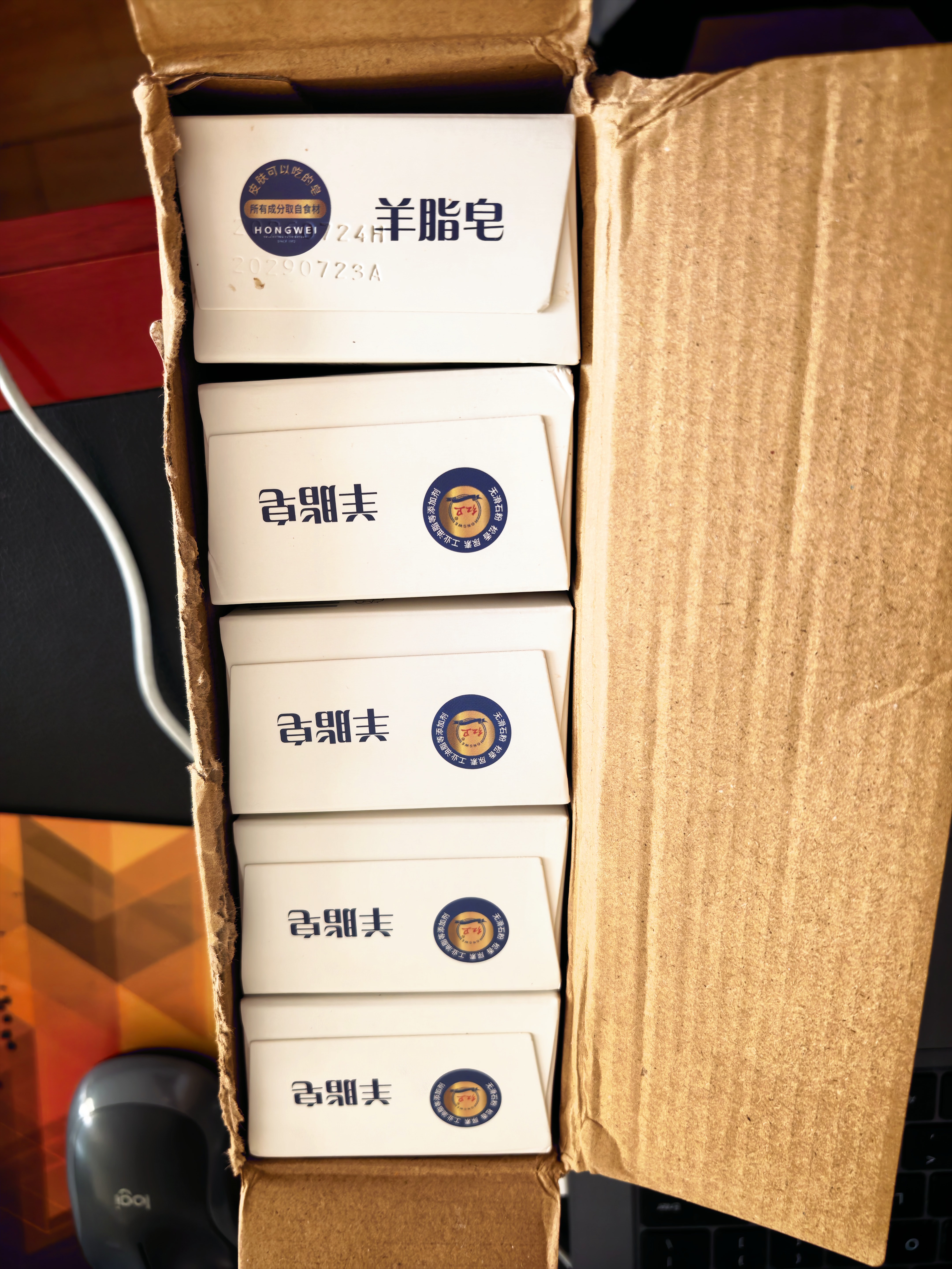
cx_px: 476
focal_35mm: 24
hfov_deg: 56.8
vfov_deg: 71.6
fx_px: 880
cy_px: 634
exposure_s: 1/50
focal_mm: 6.98
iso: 160
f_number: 2
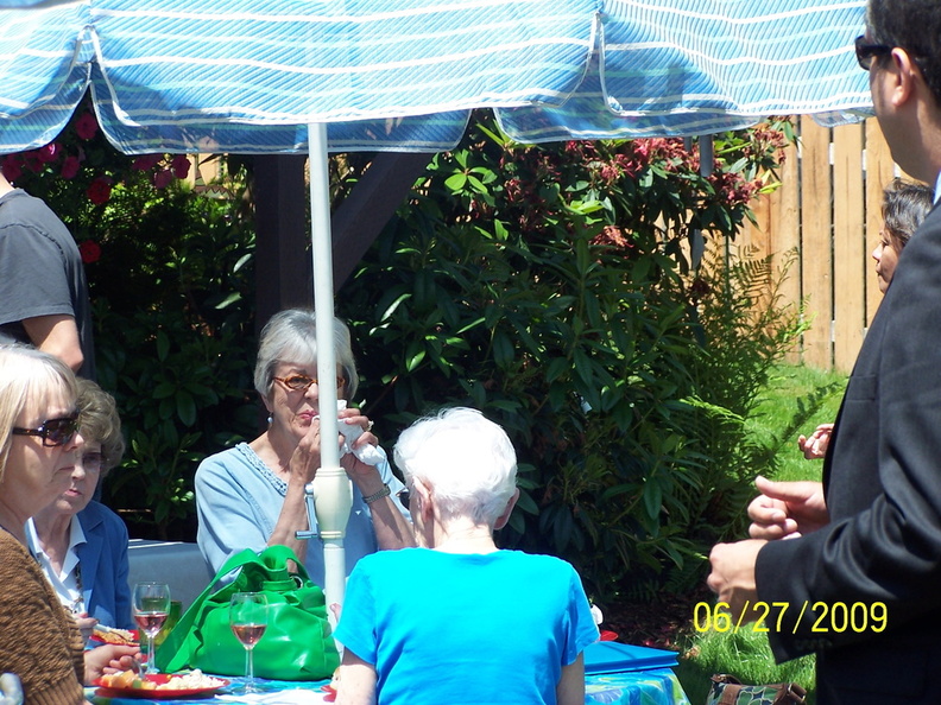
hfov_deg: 14.2
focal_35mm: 139
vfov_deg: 10.7
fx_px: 3779
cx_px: 470
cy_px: 352
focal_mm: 23.1
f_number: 3.2
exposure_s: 1/500
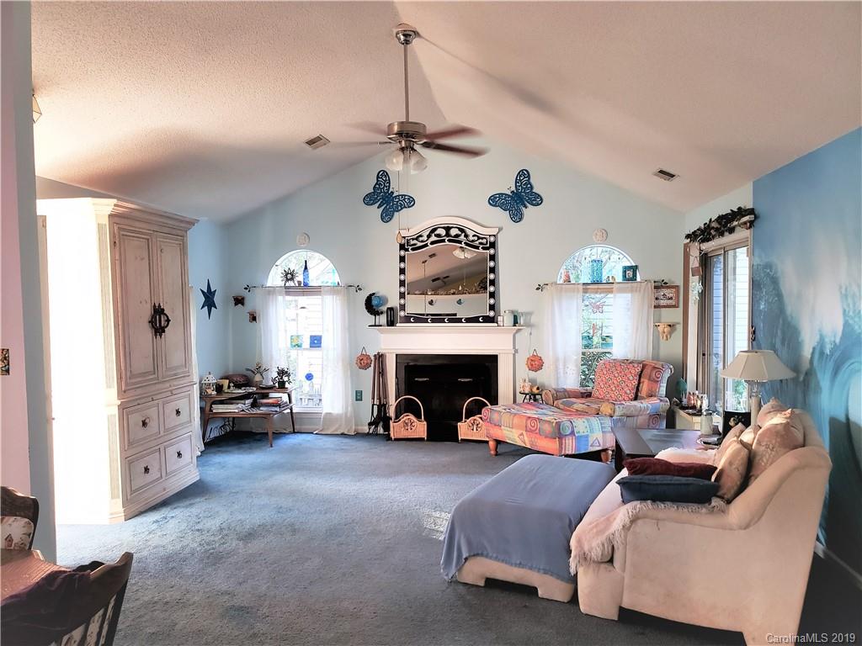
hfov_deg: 67.3
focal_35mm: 26
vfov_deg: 53.1
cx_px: 431
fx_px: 647
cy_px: 323
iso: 250
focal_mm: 4.3
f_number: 1.5
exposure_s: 1/29
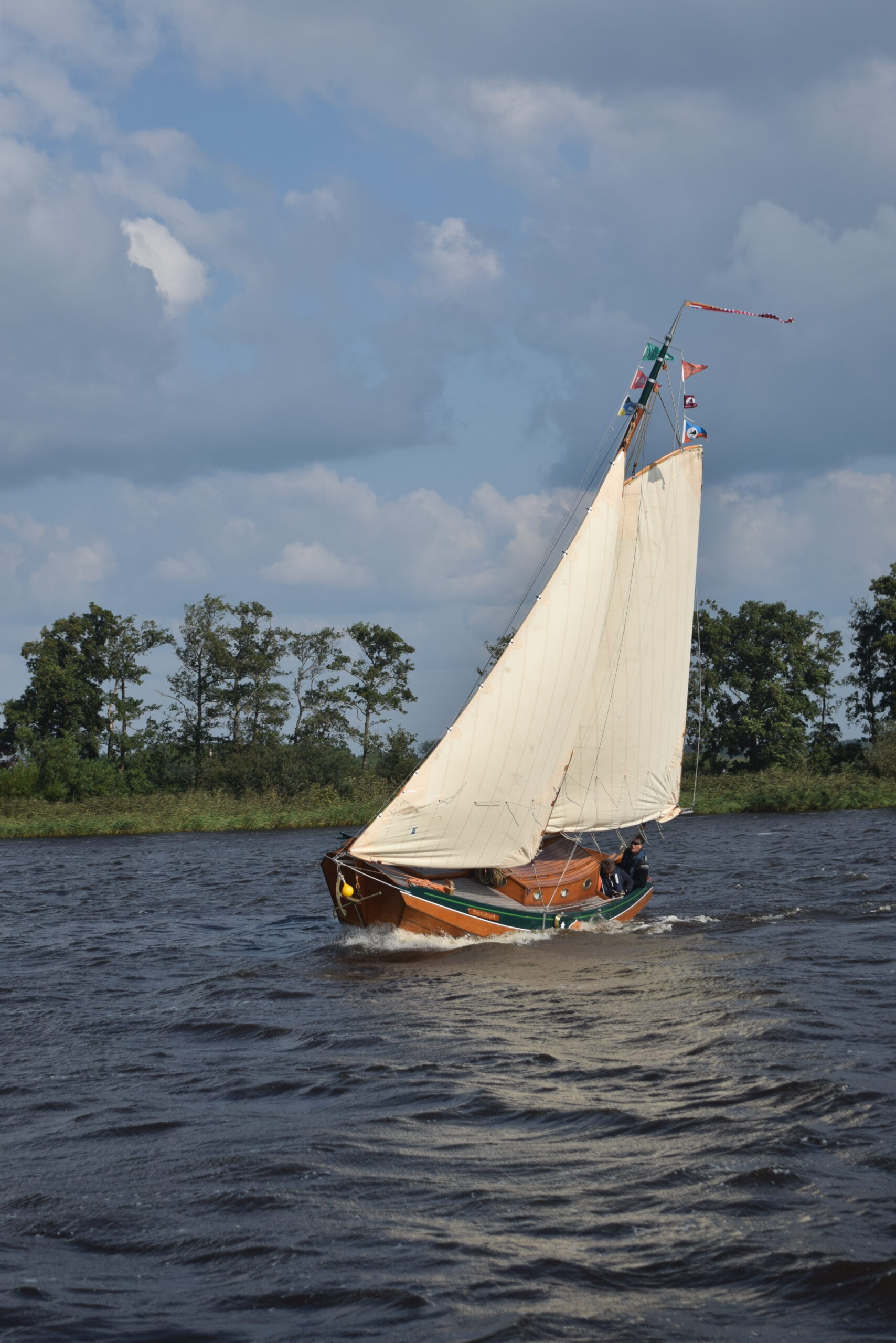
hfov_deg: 18.2
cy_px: 672
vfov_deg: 27.0
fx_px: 2798
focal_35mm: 75
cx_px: 448
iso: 100
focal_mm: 50
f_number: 5.6
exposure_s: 1/1000
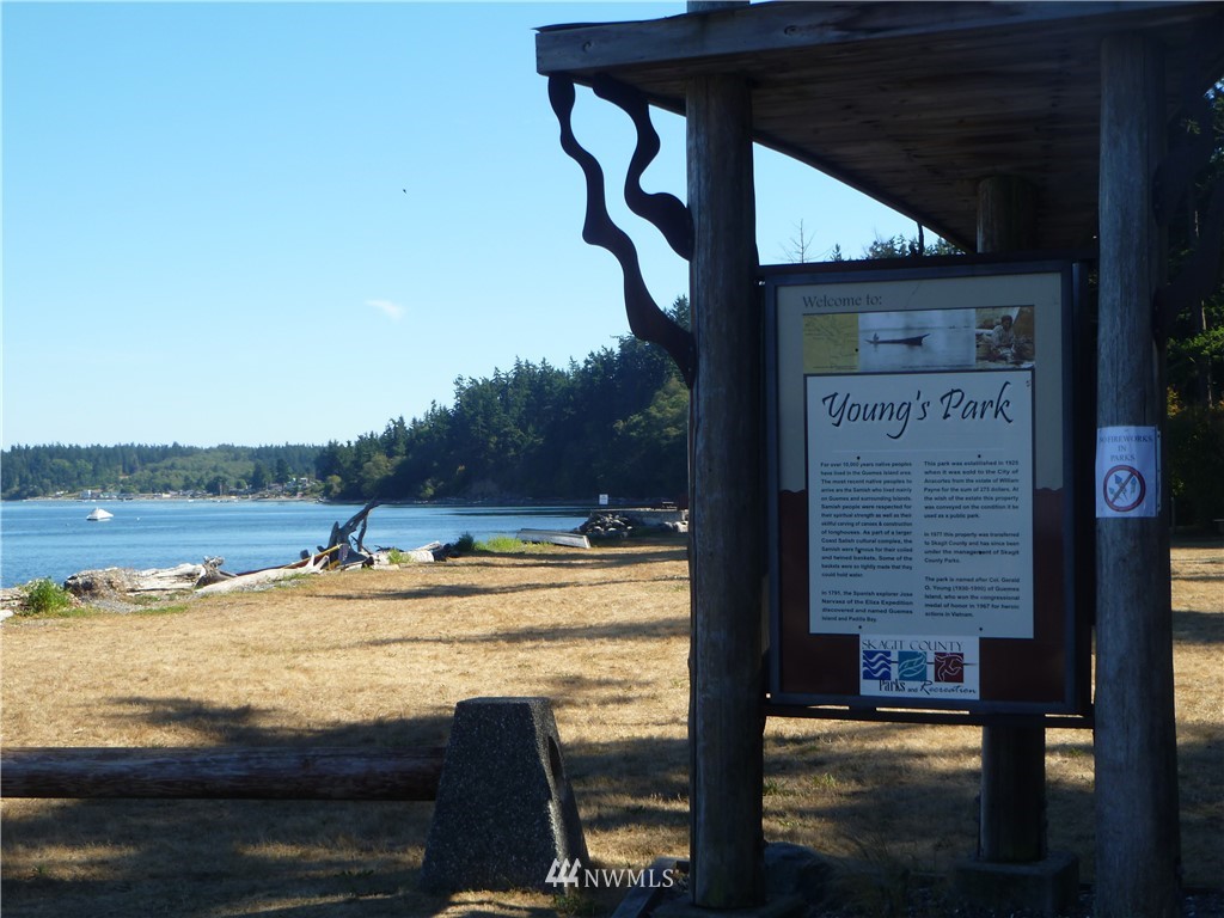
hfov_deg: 35.5
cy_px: 459
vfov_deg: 27.0
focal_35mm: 54
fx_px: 1909
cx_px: 612
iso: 80
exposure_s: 1/320
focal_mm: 9.6
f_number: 4
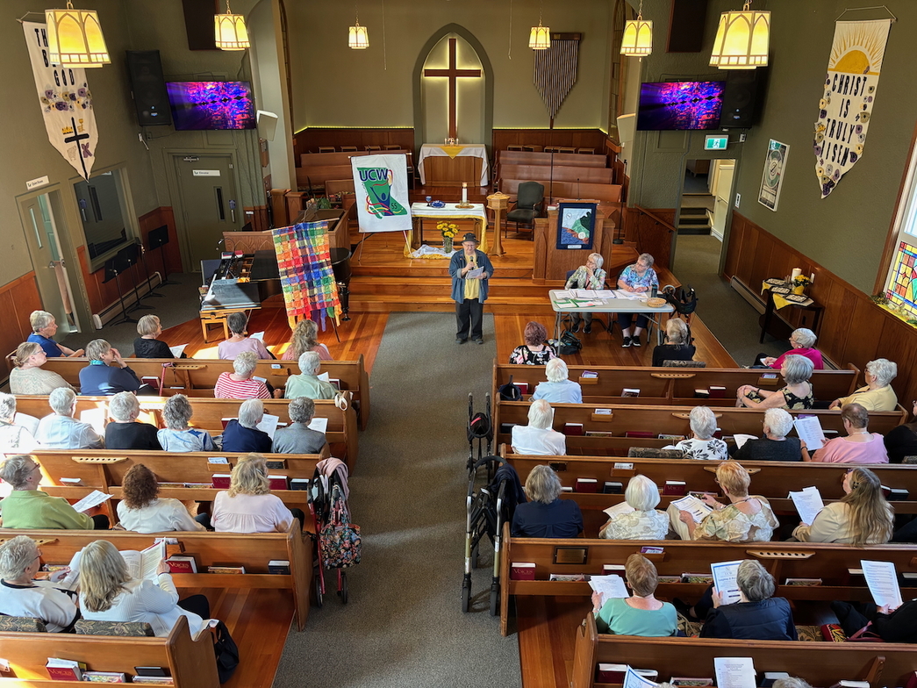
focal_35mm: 26
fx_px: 689
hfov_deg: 67.3
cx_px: 458
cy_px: 344
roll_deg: -0.1
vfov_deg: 53.1
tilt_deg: -23.7
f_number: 1.6
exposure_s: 1/60
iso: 200
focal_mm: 5.96
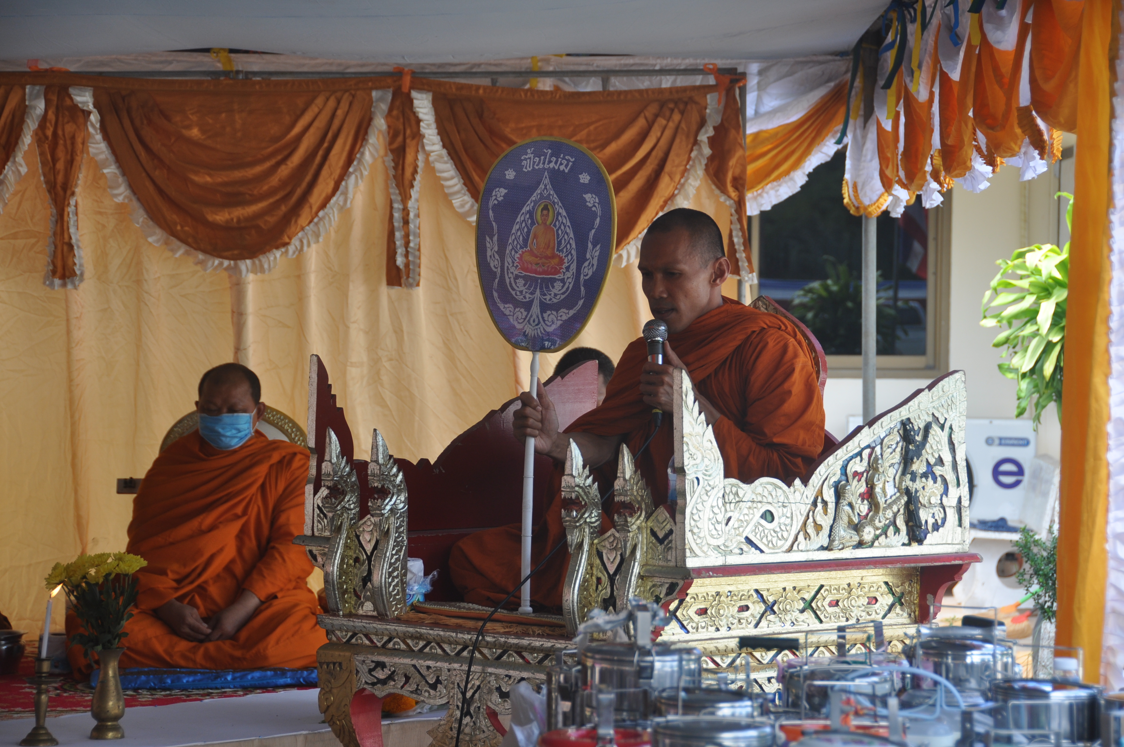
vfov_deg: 13.0
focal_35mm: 105
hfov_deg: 19.5
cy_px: 374
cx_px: 562
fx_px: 3274
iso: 200
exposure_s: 1/125
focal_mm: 70
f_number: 5.6
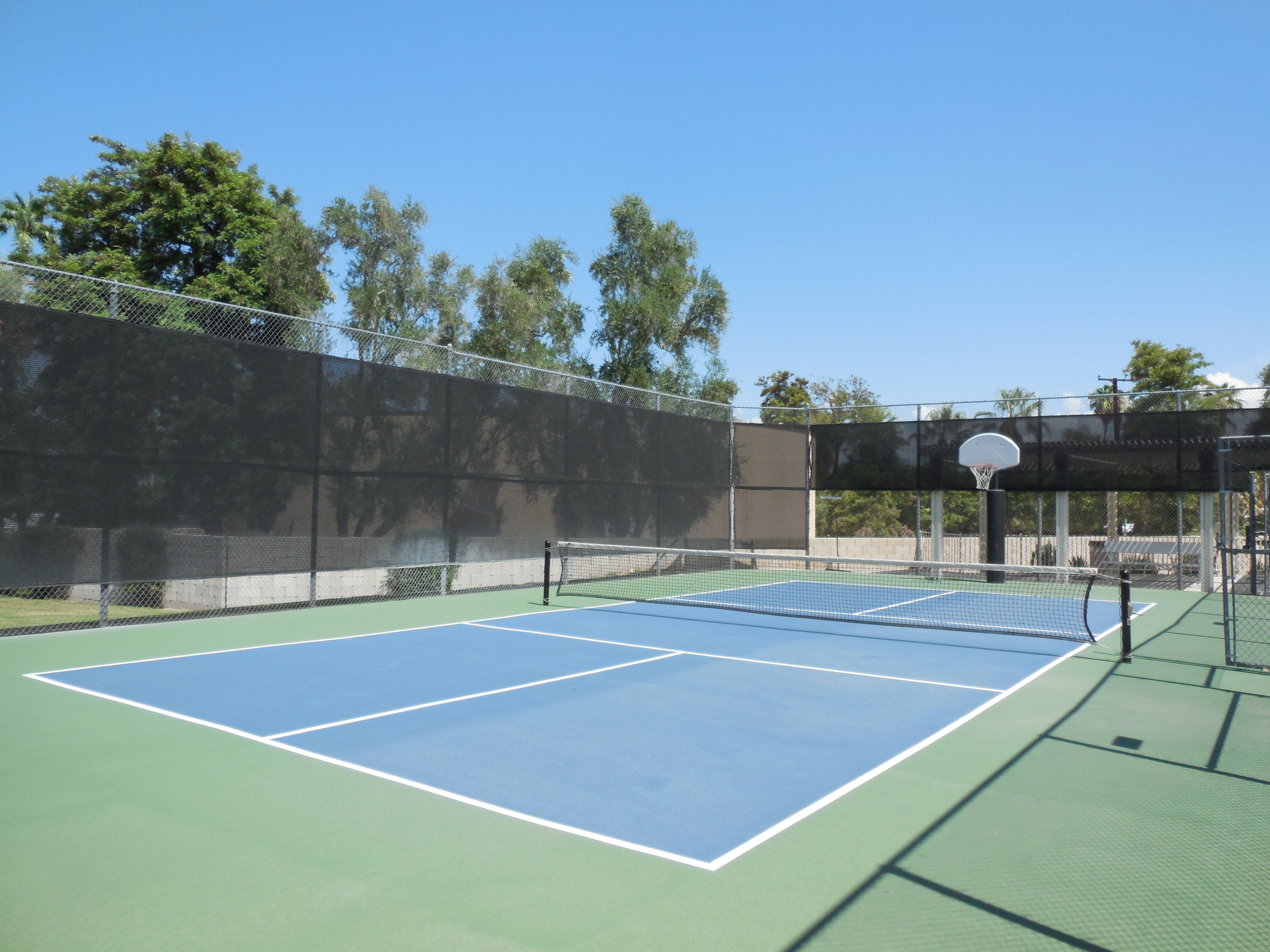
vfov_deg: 54.9
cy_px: 476
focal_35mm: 25
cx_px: 635
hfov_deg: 69.4
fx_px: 917
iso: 125
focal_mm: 4.5
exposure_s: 1/1600
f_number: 3.1
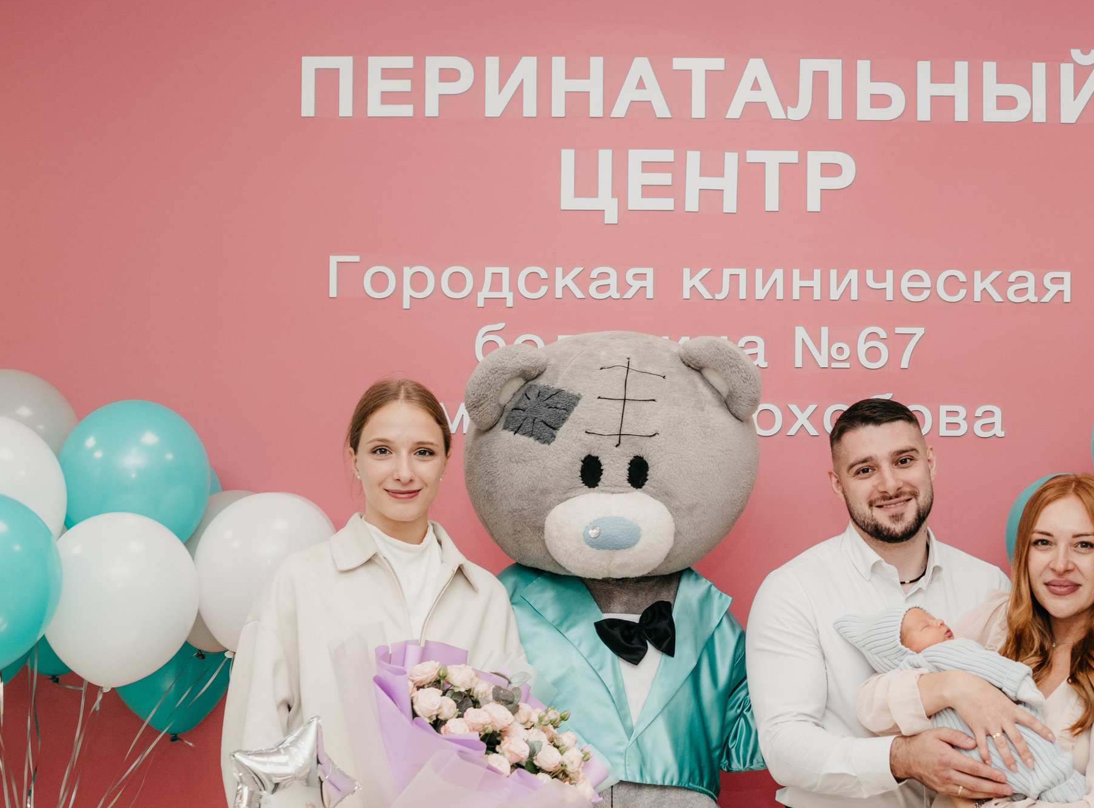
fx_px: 1666
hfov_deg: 35.9
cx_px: 748
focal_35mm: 53
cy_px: 553
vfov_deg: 27.1
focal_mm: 35
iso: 640
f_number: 4
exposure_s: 1/160
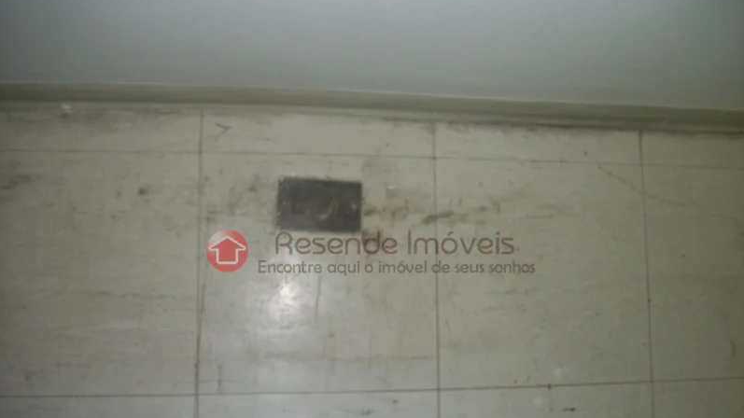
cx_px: 372
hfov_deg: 56.6
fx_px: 690
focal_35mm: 35
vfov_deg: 33.6
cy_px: 253
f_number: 2.9
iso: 80
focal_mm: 5.7
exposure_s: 1/60
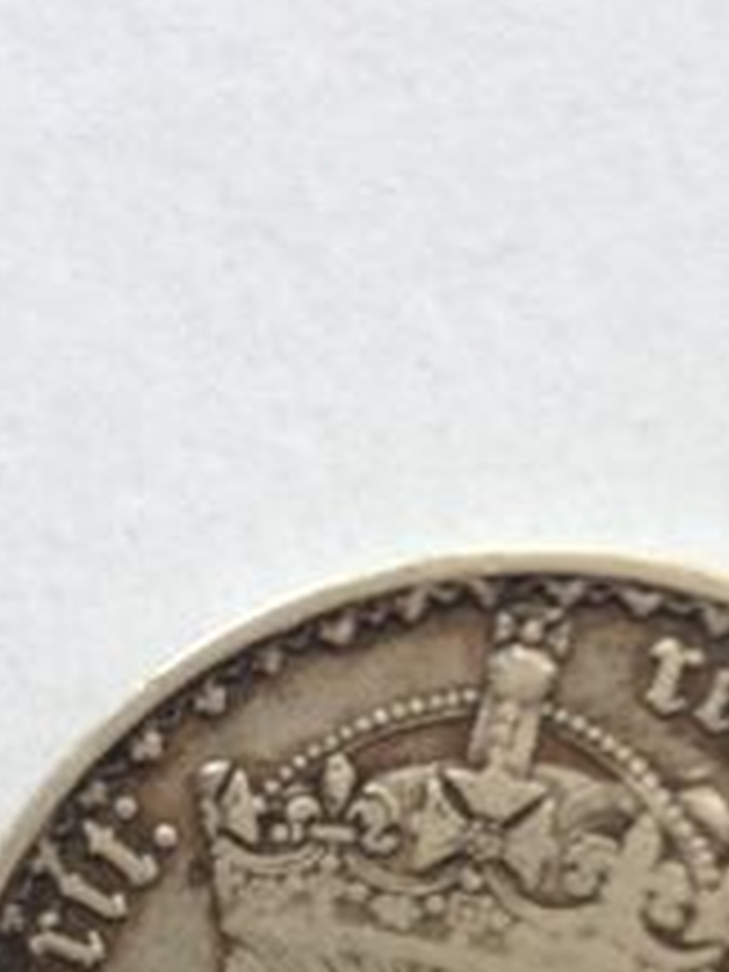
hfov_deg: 15.2
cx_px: 472
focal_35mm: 97
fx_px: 2724
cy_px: 1130
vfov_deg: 19.2
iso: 50
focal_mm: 4.28
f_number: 2.4
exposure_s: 1/30
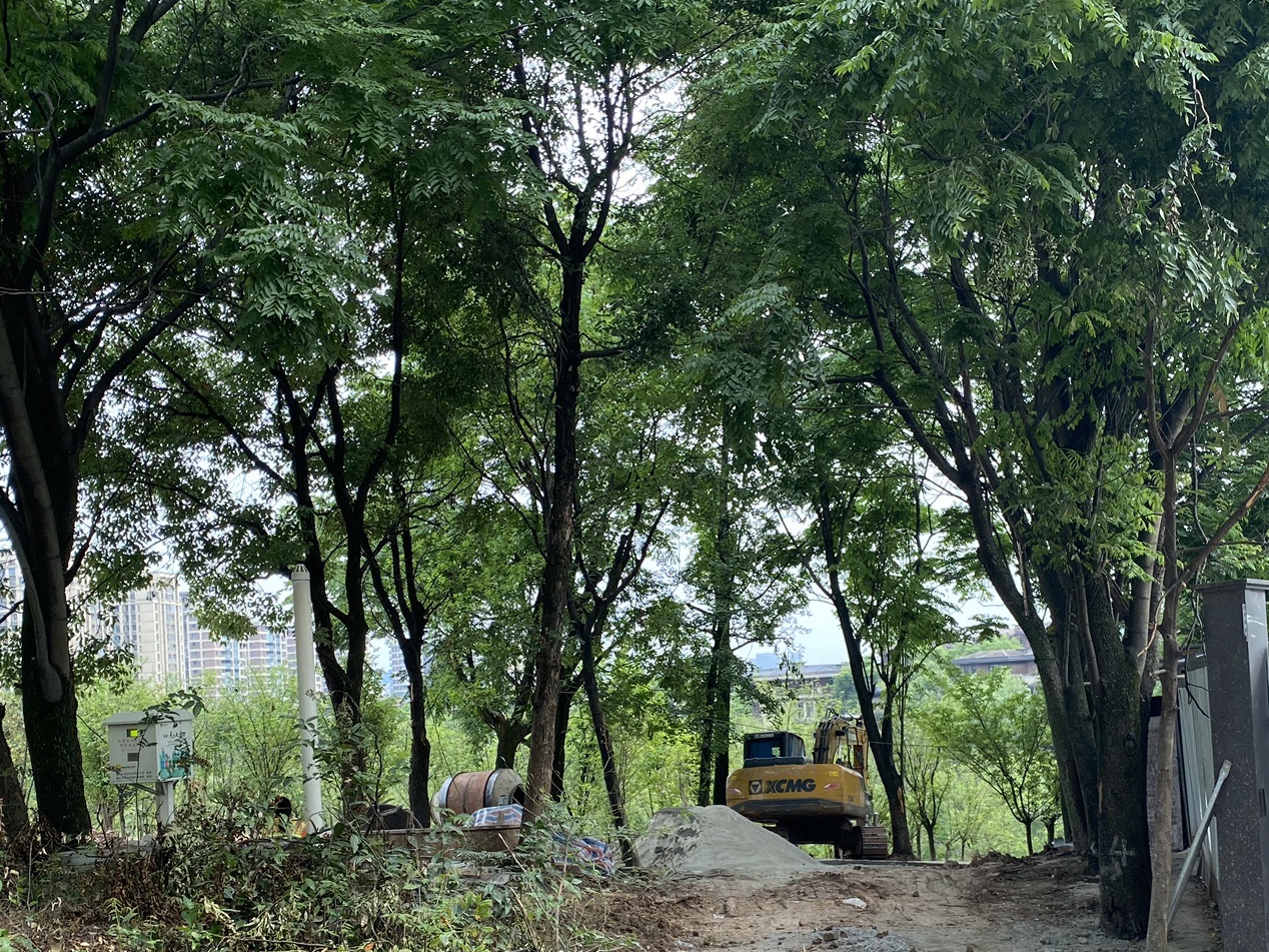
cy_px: 647
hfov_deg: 45.7
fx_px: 1503
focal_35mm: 41
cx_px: 703
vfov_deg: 34.8
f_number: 1.8
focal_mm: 4.25
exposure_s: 1/122
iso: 32
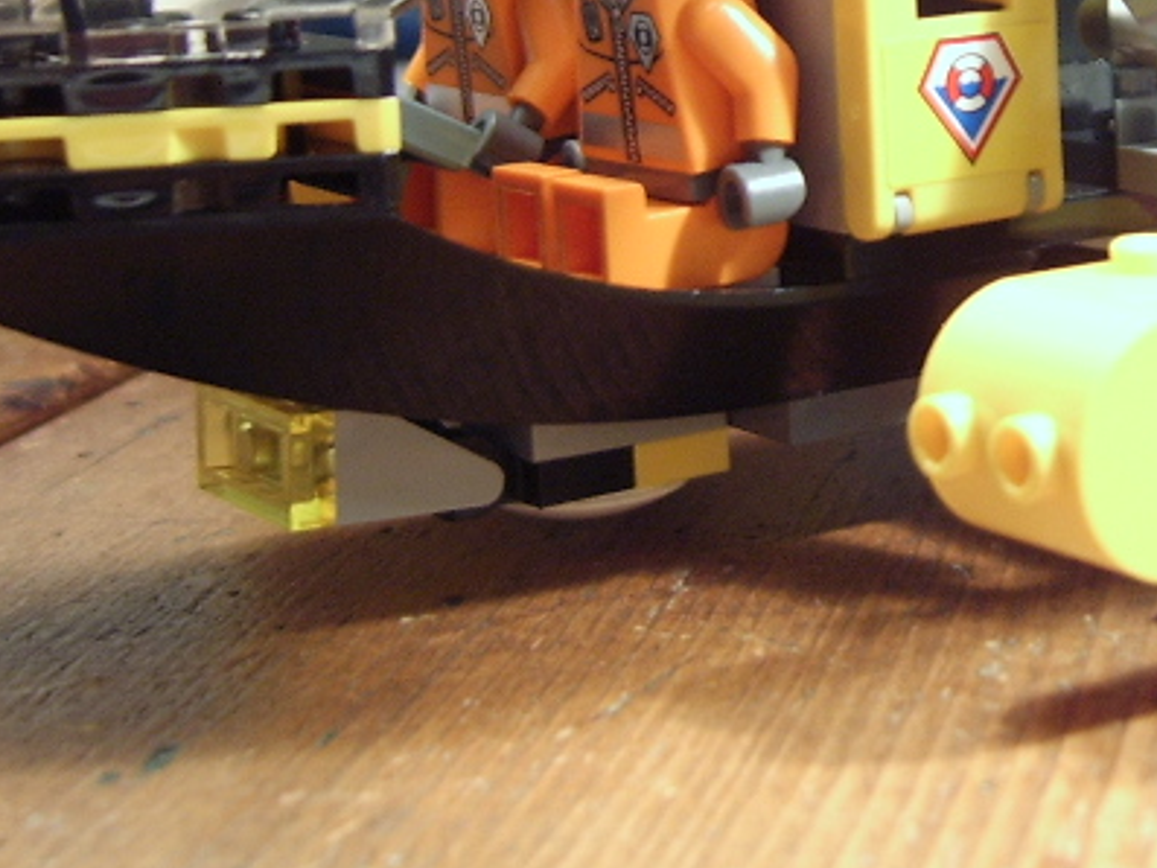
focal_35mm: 80
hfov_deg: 23.9
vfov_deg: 18.0
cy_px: -12
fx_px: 2675
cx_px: 1003
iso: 100
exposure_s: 1/6
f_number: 2.7
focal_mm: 8.13
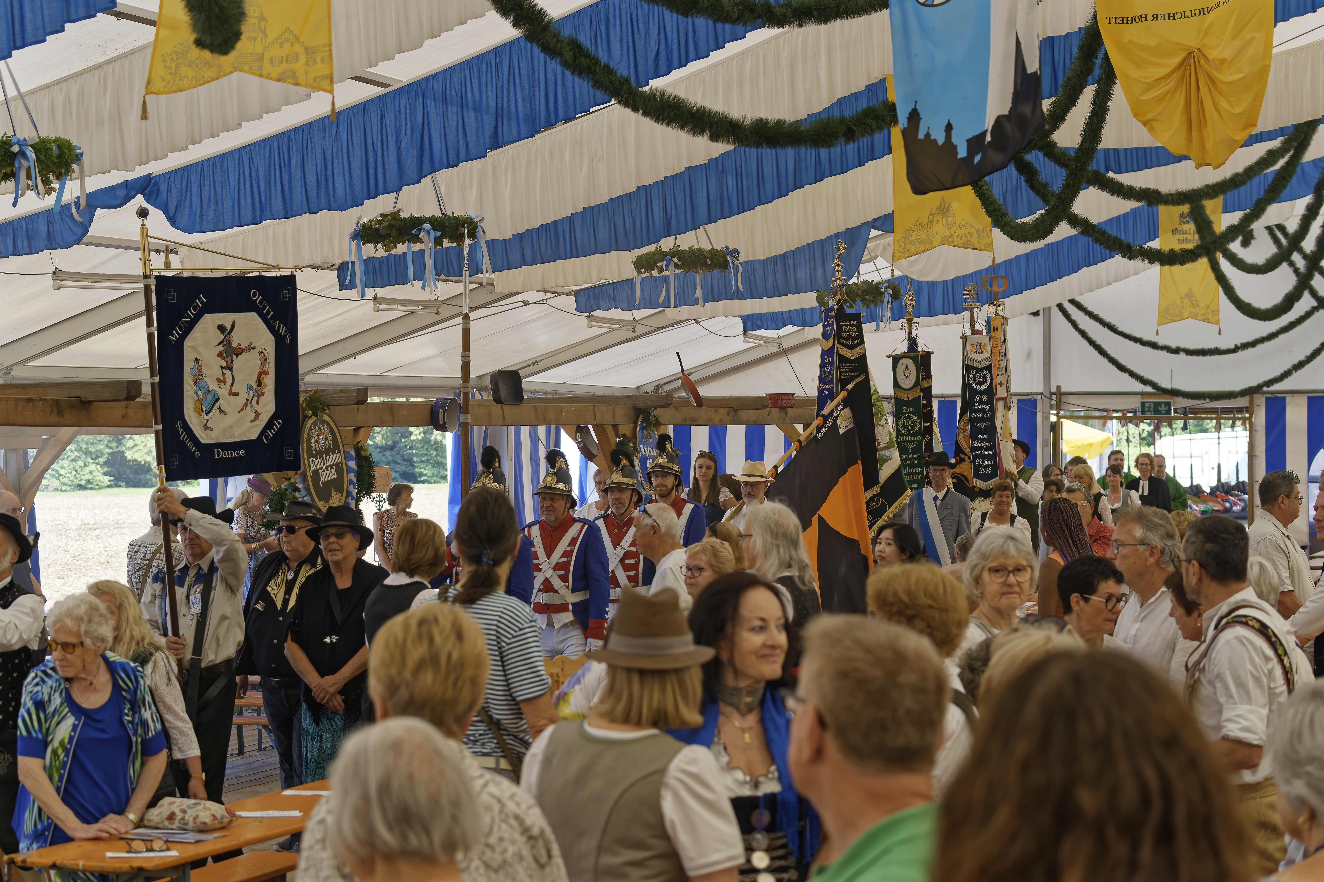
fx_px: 2648
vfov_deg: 18.9
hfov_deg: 28.1
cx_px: 662
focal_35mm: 72
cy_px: 441
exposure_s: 1/800
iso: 1000
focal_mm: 72
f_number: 5.6
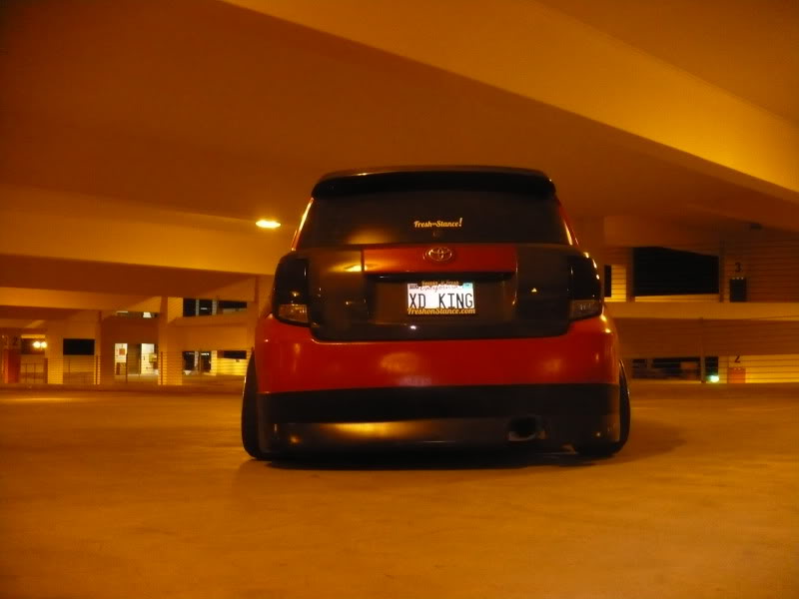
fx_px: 854
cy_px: 300
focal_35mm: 37
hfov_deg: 50.1
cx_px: 400
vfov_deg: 38.7
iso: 640
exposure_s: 1/30
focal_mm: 6.1
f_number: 2.8
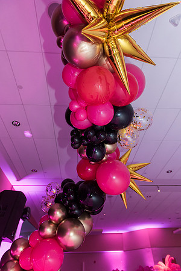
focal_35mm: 24
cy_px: 136
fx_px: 181
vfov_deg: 73.7
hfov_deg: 53.1
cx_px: 90
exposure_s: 1/80
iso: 800
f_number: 3.5
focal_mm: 24
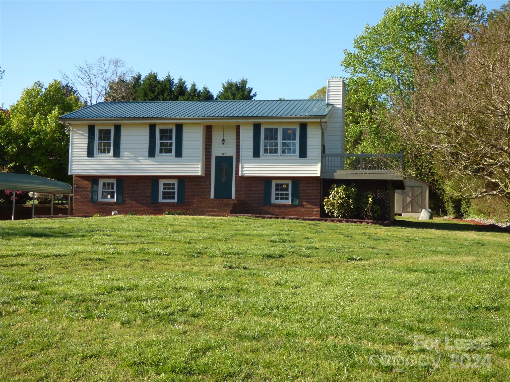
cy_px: 191
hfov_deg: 37.5
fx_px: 751
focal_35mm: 51
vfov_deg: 28.6
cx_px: 255
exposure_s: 1/400
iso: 100
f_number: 3.9
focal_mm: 9.1
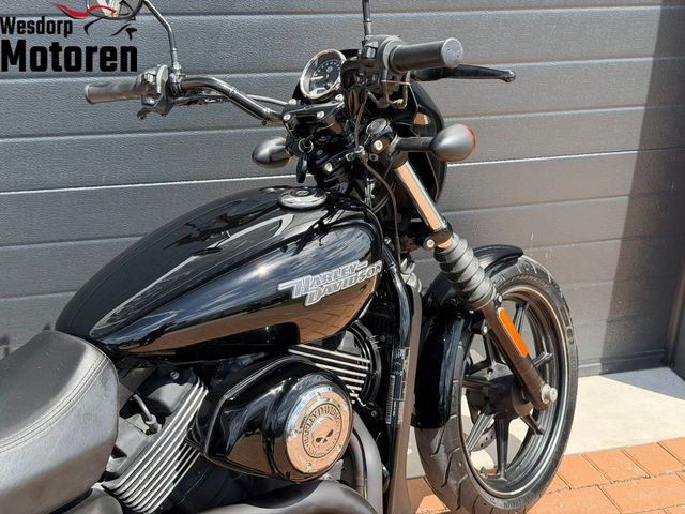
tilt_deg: -31.9
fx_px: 950
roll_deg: -2.2
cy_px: 257
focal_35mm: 48
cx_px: 342
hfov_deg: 39.7
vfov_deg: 30.3
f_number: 1.78
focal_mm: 6.76
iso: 100
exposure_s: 1/1608
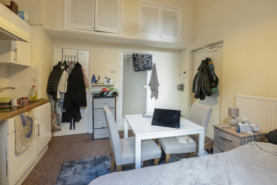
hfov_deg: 96.7
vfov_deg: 73.8
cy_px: 92
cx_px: 138
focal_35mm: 16
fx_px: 123
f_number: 20
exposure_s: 1/13
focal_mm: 16
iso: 12800
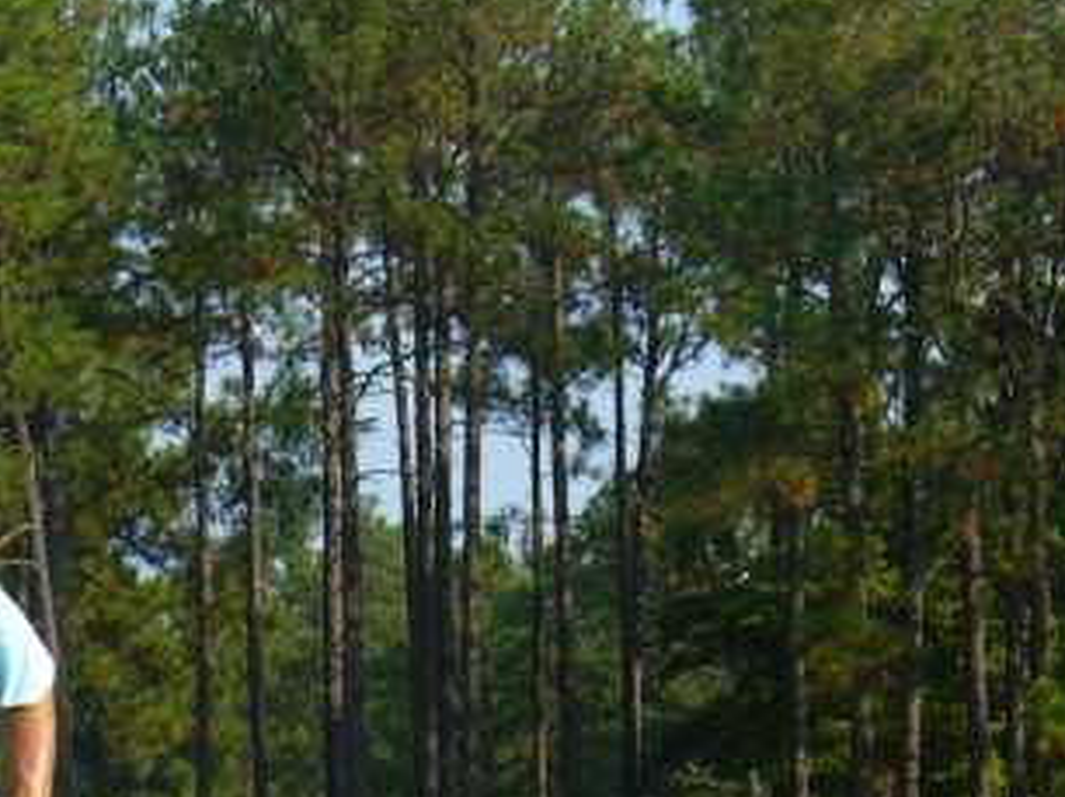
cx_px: 164
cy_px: 814
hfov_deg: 7.4
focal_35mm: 266
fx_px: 8177
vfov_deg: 5.6
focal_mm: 21
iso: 80
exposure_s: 1/500
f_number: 3.7
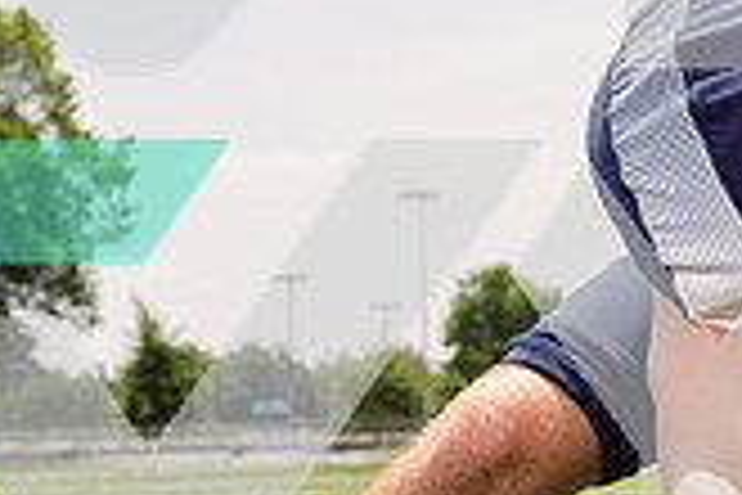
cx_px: 904
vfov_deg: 8.1
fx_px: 3483
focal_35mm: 169
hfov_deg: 11.9
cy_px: 380
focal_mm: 48
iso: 50
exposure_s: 1/250
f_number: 7.1
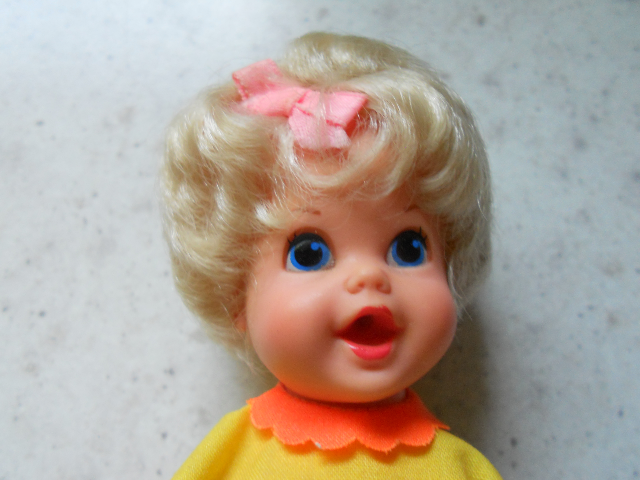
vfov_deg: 44.2
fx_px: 592
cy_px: 240
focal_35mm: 32
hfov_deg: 56.8
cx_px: 320
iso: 250
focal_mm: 5.8
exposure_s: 1/30
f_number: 3.5
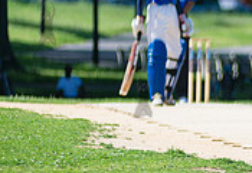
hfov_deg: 2.7
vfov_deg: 1.8
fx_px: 5374
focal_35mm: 761
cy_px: 81
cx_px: 439
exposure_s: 1/2500
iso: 200
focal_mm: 185
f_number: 2.8
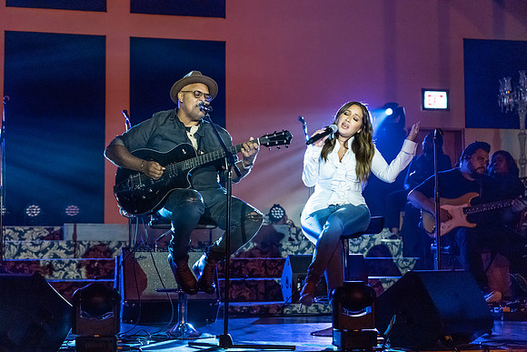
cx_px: 264
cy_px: 176
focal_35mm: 63
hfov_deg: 31.9
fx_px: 922
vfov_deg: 21.6
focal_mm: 63
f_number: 4
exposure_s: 1/500
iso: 5000
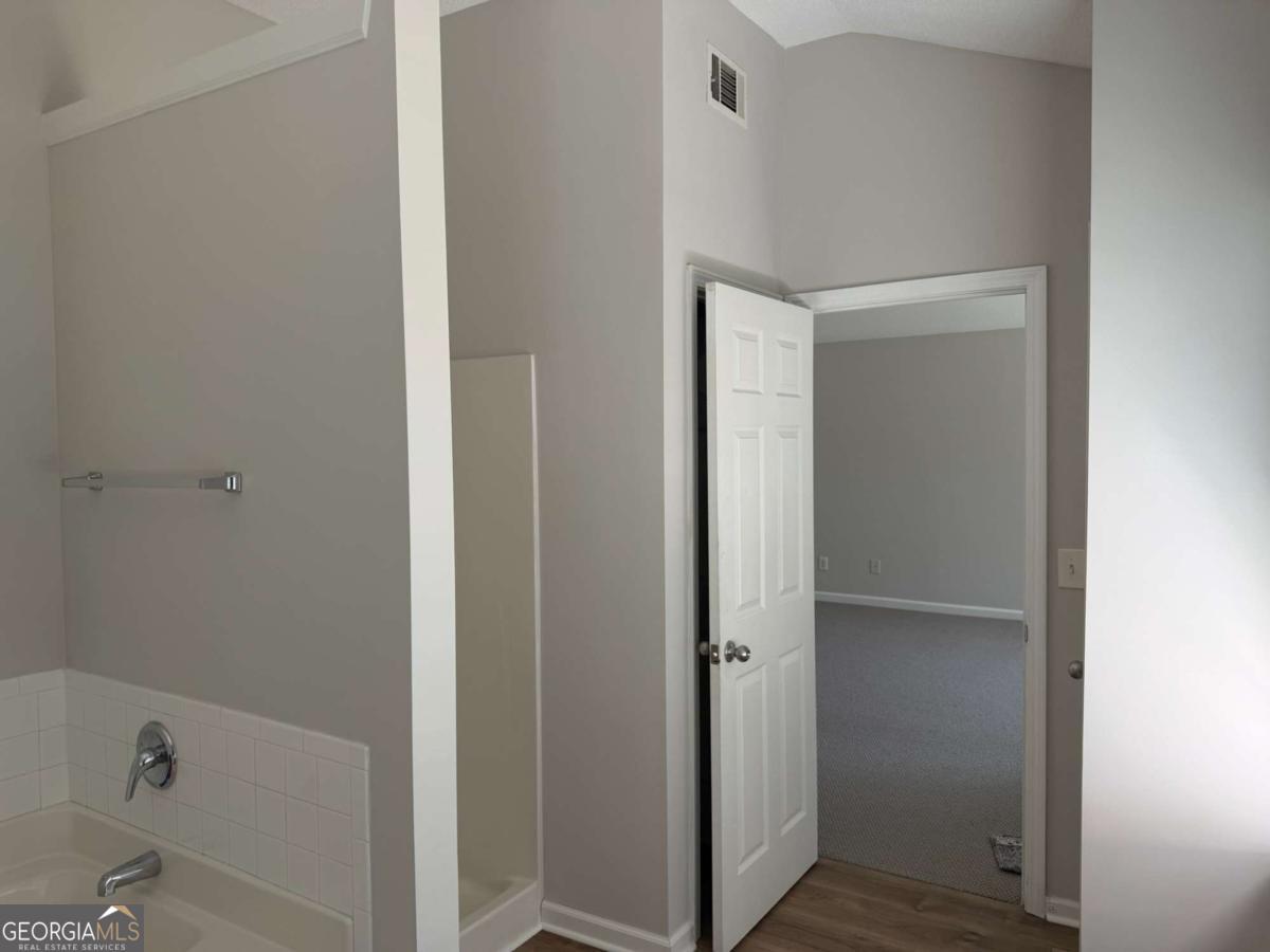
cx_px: 635
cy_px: 476
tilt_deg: -2.5
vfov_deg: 56.8
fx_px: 881
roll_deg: +1.2
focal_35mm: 24
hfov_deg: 71.6
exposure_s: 1/121
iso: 80
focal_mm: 6.76
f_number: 1.78
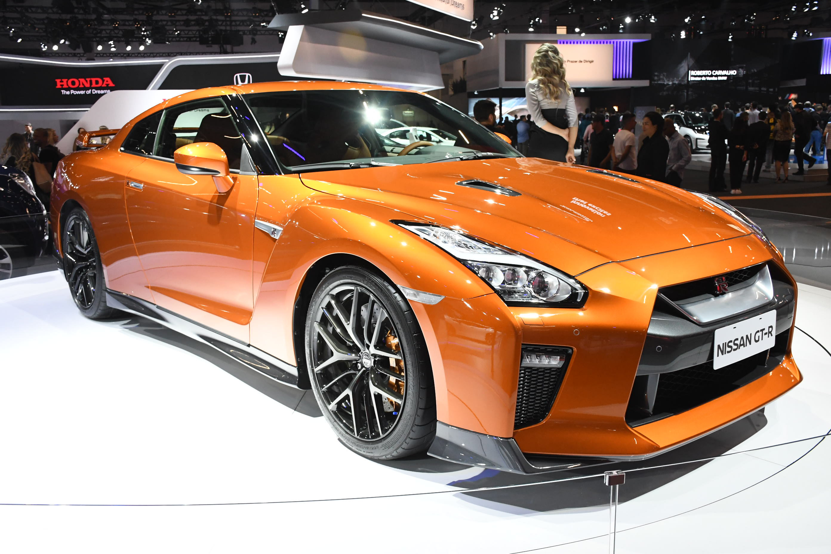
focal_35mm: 34
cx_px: 416
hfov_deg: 55.8
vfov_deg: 38.9
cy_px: 277
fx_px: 785
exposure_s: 1/160
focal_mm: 23
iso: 2000
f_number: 6.3
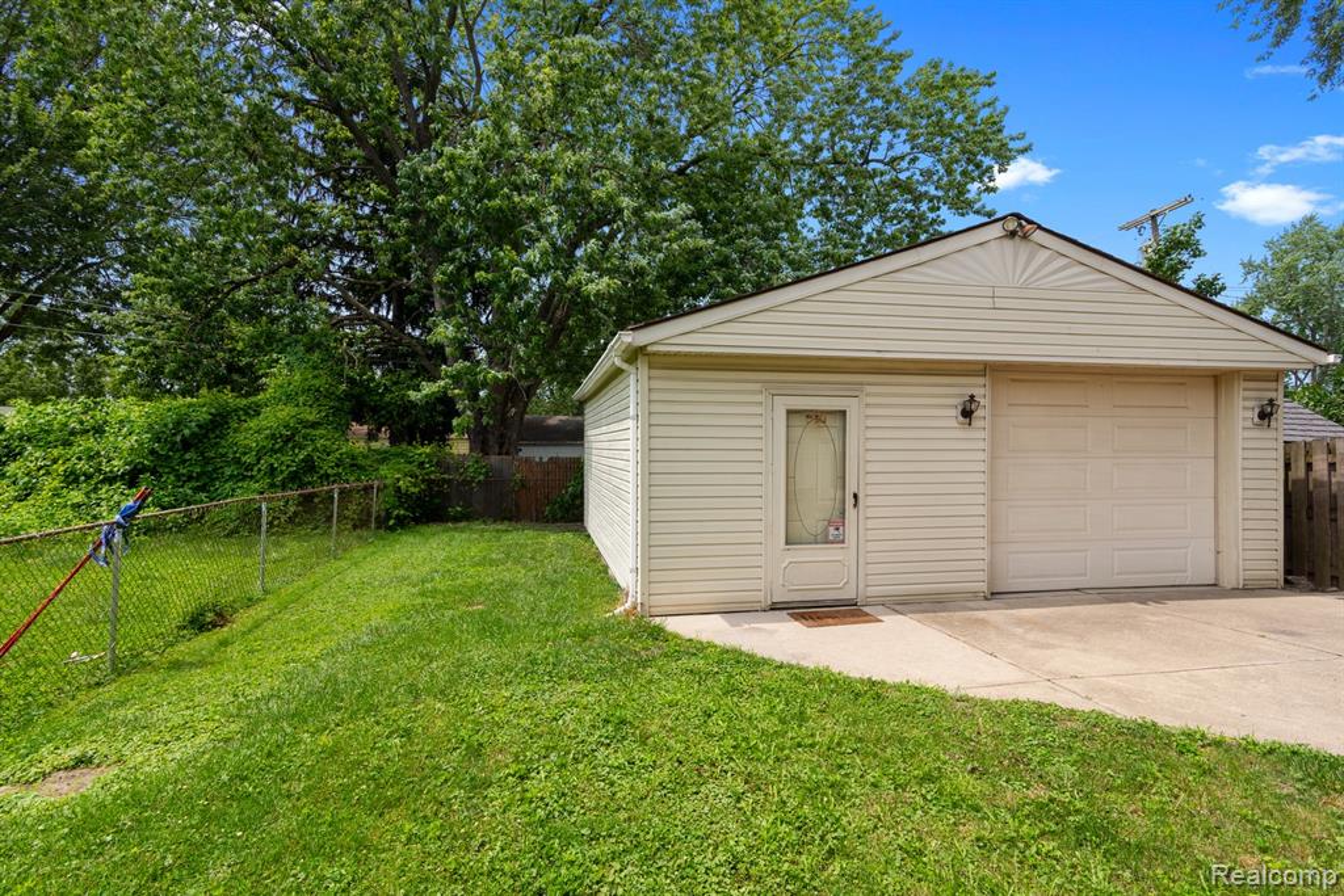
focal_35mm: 17
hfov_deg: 93.3
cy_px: 448
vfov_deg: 70.5
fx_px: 635
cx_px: 672
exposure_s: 1/640
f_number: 8
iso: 400
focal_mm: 17
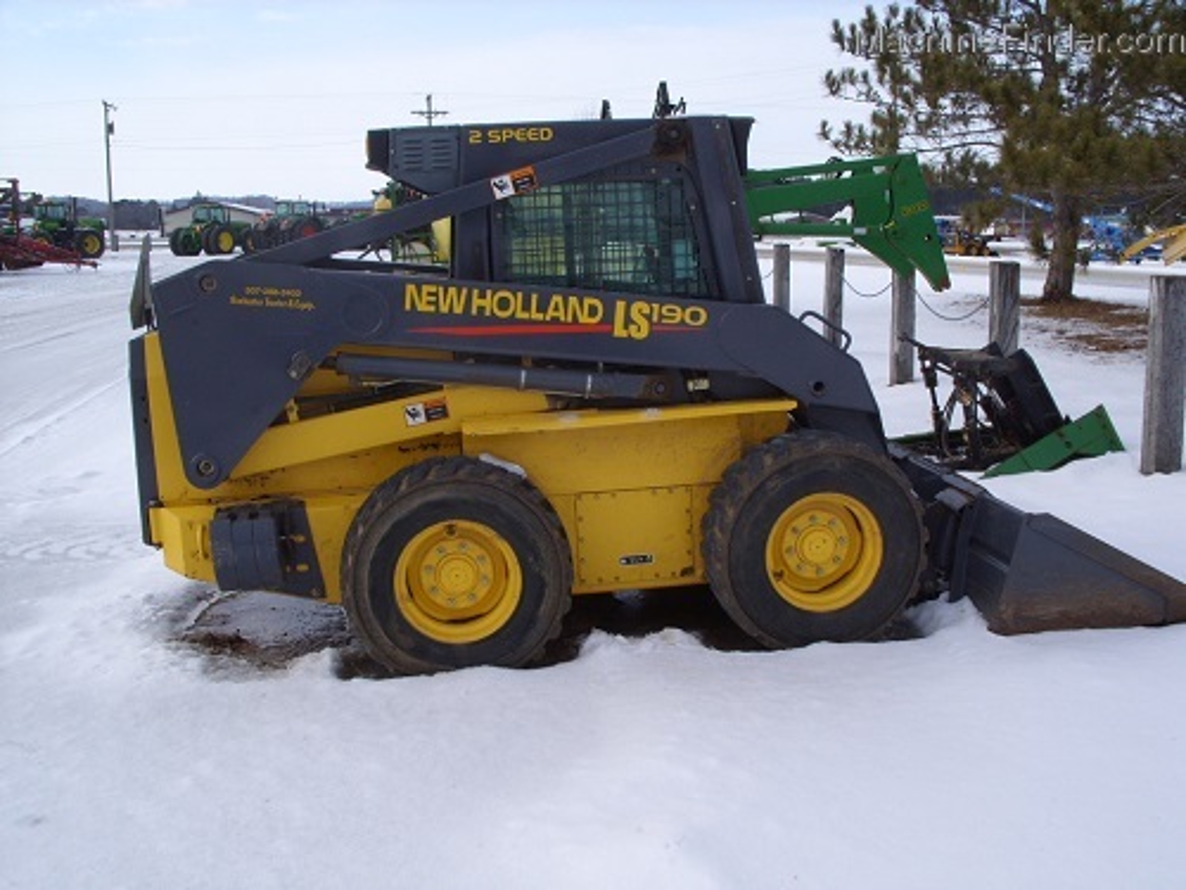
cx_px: 593
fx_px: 1302
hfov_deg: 49.0
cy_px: 445
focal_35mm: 38
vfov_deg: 37.7
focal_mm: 7.8
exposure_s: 1/296
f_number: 7.4
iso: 50
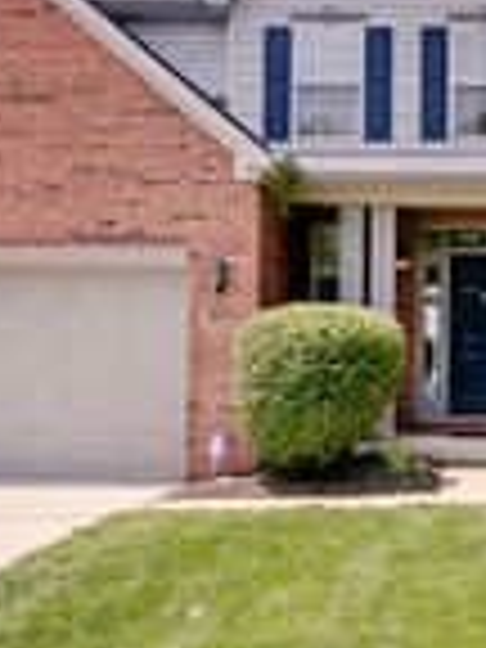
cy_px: 356
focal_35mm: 50
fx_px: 936
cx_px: 477
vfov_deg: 38.2
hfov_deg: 27.6
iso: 100
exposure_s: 1/125
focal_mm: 10
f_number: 9
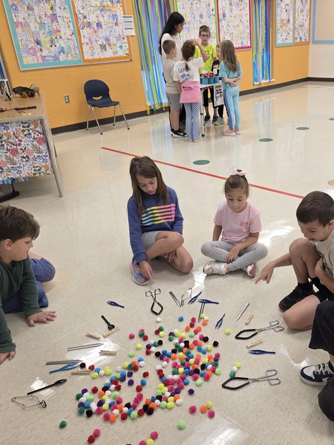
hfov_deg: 44.2
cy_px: 224
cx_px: 244
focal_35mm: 31
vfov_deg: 58.4
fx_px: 399
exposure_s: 1/60
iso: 50
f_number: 1.7
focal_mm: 6.3
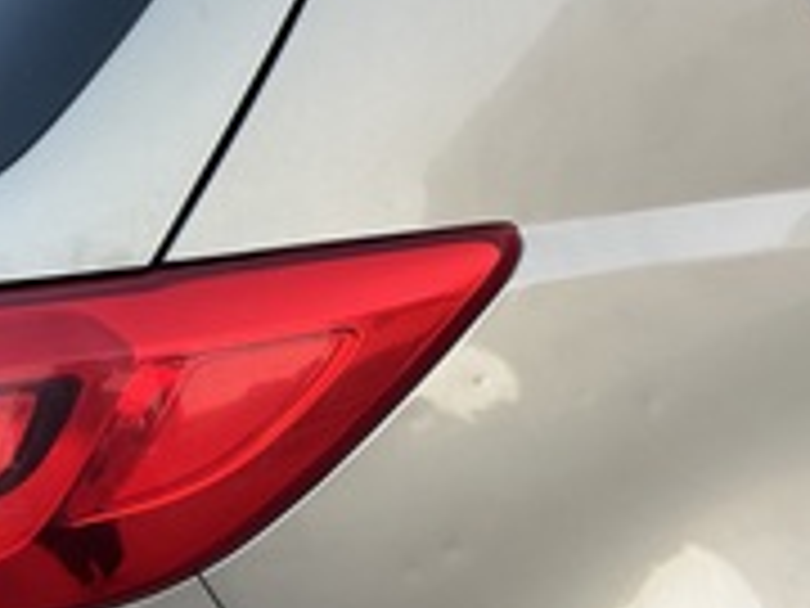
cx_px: 1024
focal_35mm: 61
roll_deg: -2.7
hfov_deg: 27.1
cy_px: 295
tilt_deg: -19.4
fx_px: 1427
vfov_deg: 24.0
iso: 80
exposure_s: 1/121
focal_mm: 6.86
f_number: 1.78
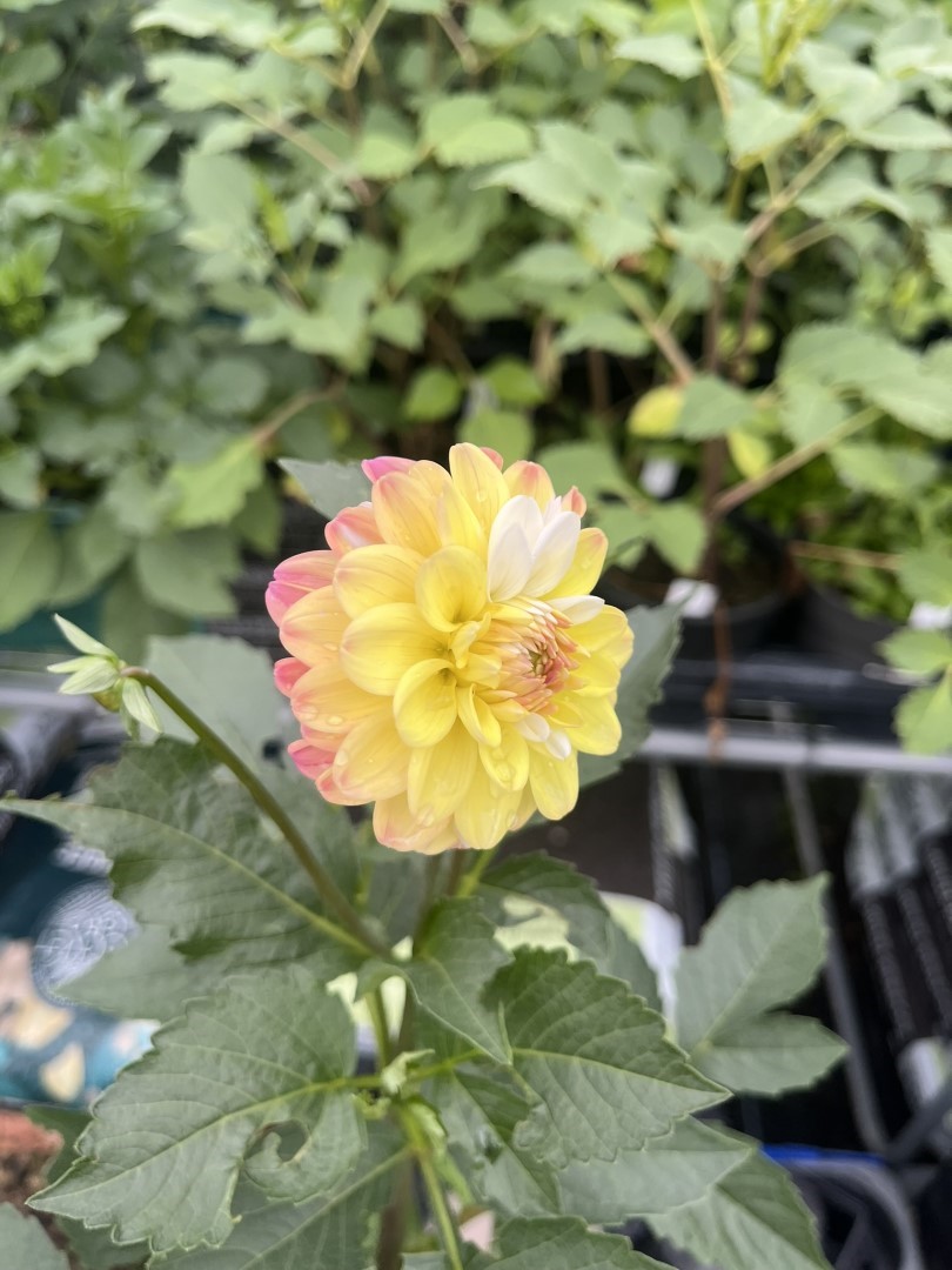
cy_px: 635
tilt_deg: -41.1
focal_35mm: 26
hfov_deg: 53.1
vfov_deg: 67.3
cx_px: 476
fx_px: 953
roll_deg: -1.3
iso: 40
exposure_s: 1/251
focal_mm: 5.1
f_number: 1.6
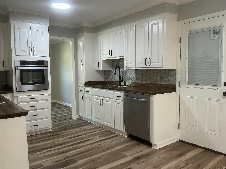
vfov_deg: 49.7
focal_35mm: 28
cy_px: 84
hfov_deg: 63.4
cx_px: 113
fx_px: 183
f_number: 1.8
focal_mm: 3
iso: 100
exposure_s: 1/60
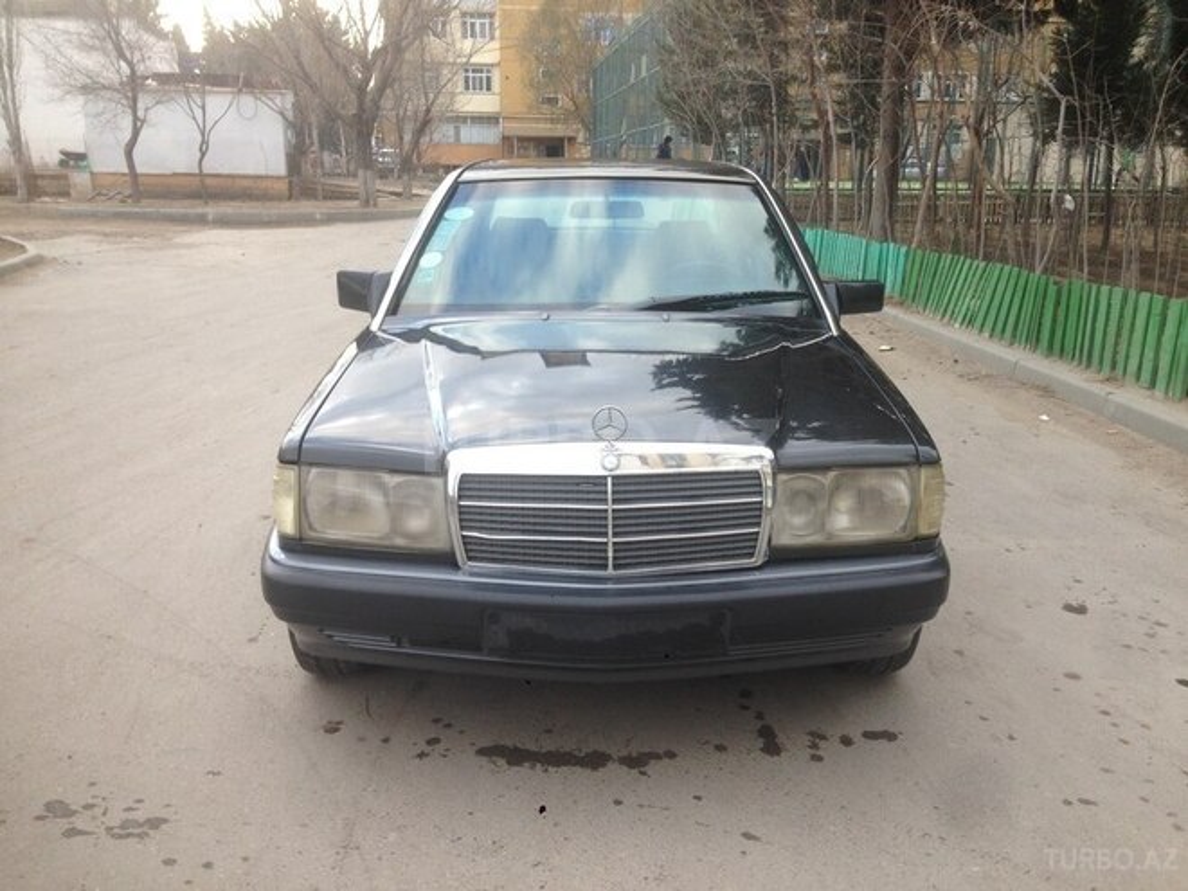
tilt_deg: -12.0
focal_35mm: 33
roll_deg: -0.7
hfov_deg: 55.4
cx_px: 594
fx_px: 1133
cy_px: 446
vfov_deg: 42.9
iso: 50
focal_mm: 4.12
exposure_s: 1/100
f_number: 2.4
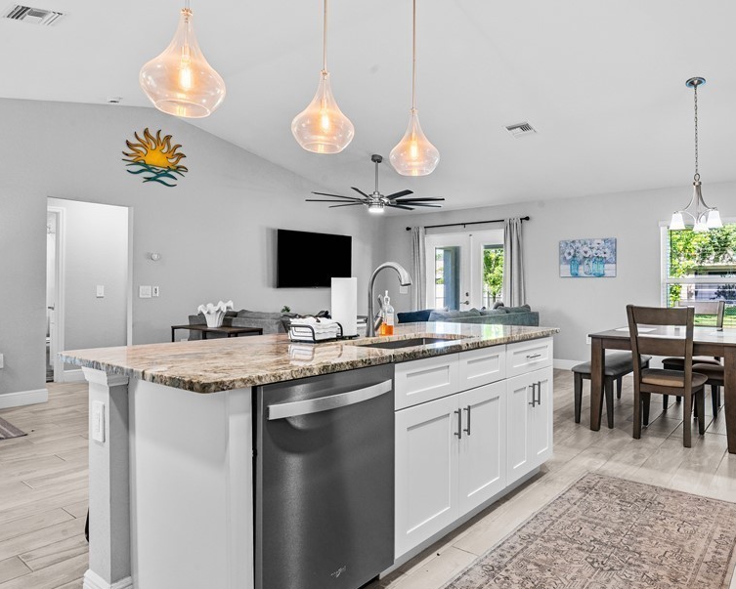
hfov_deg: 71.9
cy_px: 291
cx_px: 435
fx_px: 501
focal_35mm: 23
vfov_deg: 60.9
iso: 320
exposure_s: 1/1.67
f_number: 10
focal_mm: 17
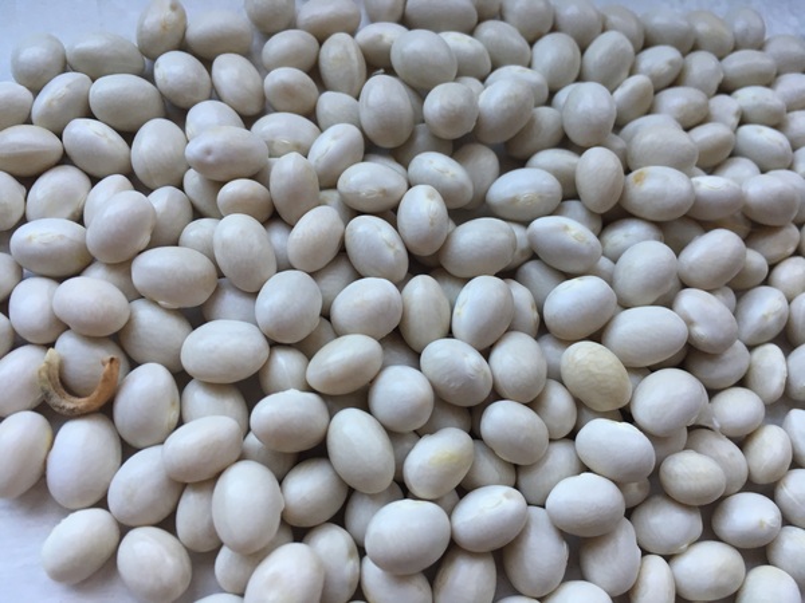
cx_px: 402
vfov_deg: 48.2
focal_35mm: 29
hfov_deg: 61.7
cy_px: 302
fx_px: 674
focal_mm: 4.15
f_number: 2.2
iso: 32
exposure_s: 1/33
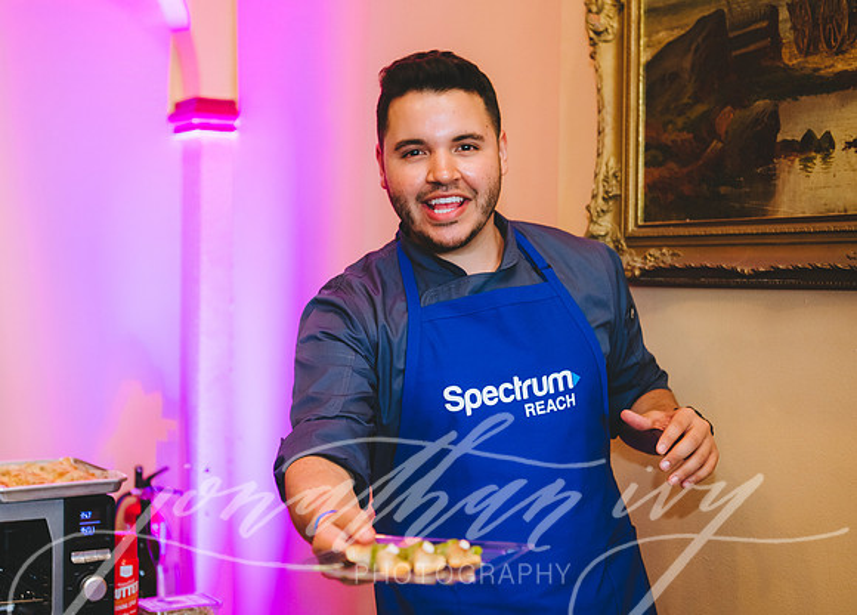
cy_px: 335
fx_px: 1397
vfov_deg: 24.8
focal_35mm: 57
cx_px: 397
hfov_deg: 34.1
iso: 800
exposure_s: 1/160
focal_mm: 50
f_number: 3.5
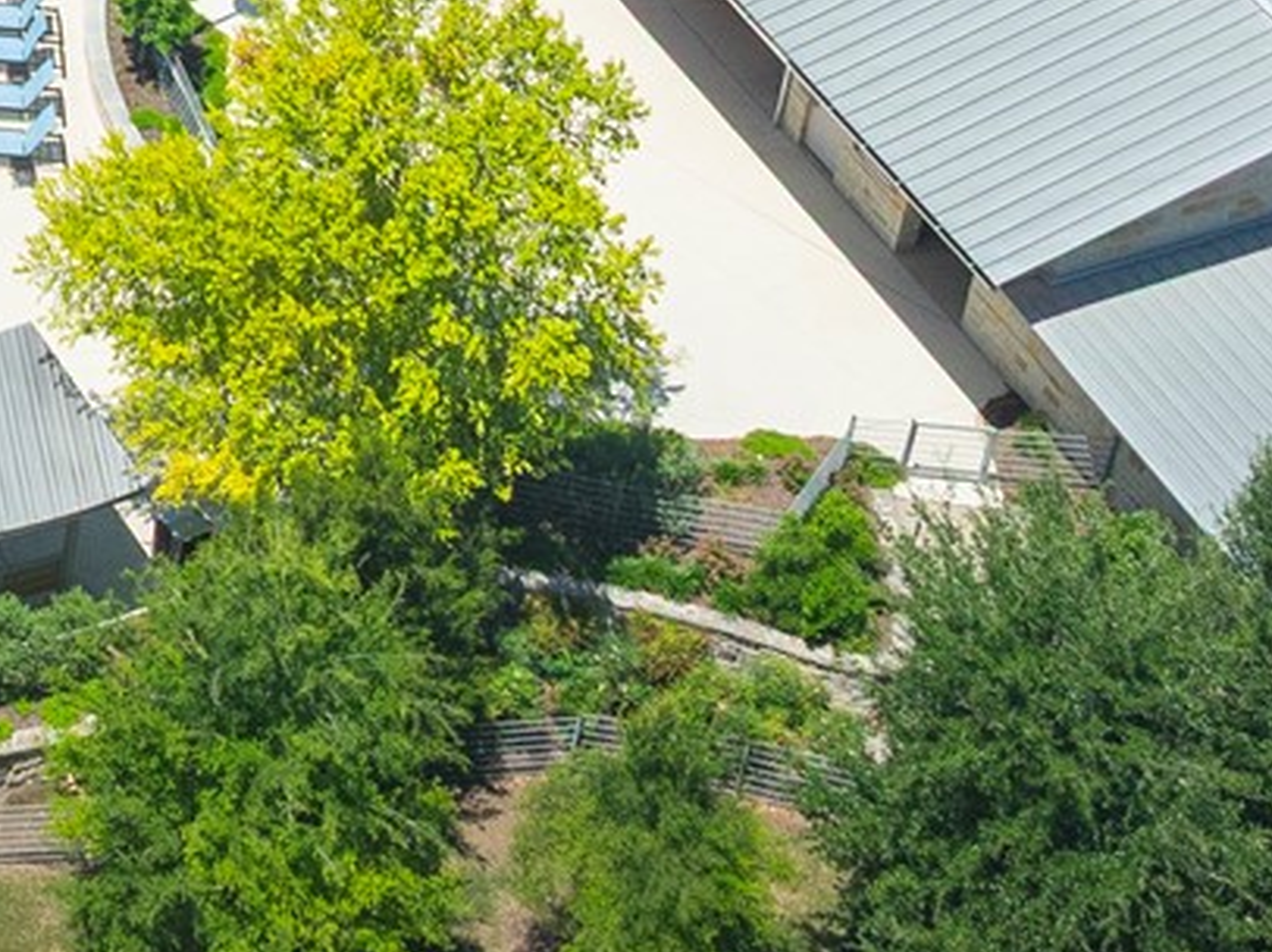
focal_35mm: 121
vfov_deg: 11.2
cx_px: -725
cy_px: -871
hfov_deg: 14.9
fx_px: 4444
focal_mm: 12.29
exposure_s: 1/320
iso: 100
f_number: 7.1
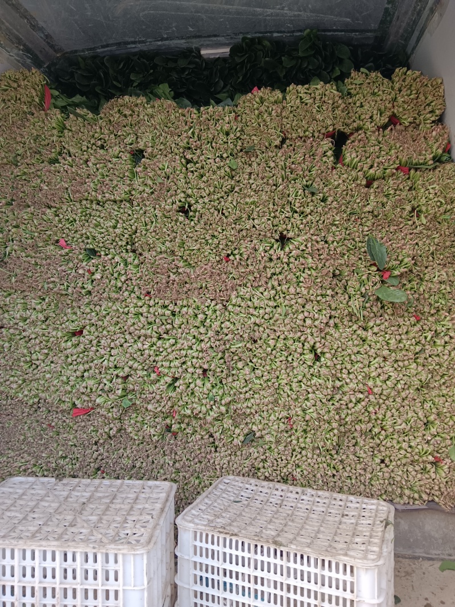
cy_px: 304
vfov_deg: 67.3
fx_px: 456
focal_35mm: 26
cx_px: 228
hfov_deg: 53.1
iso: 309
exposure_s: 1/50
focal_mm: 4.05
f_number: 1.8
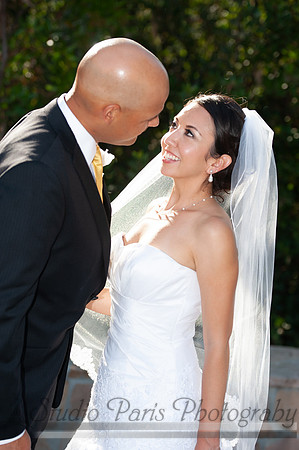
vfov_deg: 21.5
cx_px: 150
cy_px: 225
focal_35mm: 95
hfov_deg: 14.4
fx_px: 1186
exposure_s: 1/640
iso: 200
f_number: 3.5
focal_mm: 95
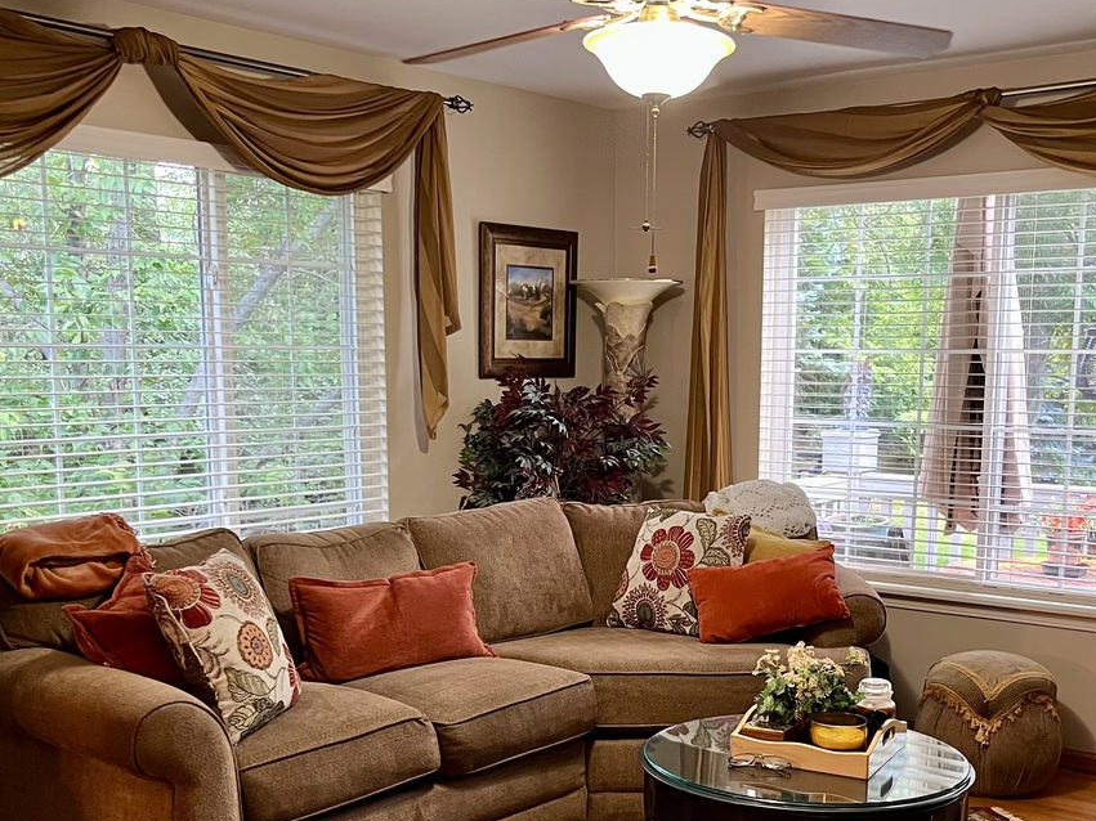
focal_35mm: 44
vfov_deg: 32.5
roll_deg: -0.1
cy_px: 574
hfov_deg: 42.9
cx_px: 577
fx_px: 1393
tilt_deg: -9.8
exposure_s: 1/60
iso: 200
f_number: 1.6
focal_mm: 5.1
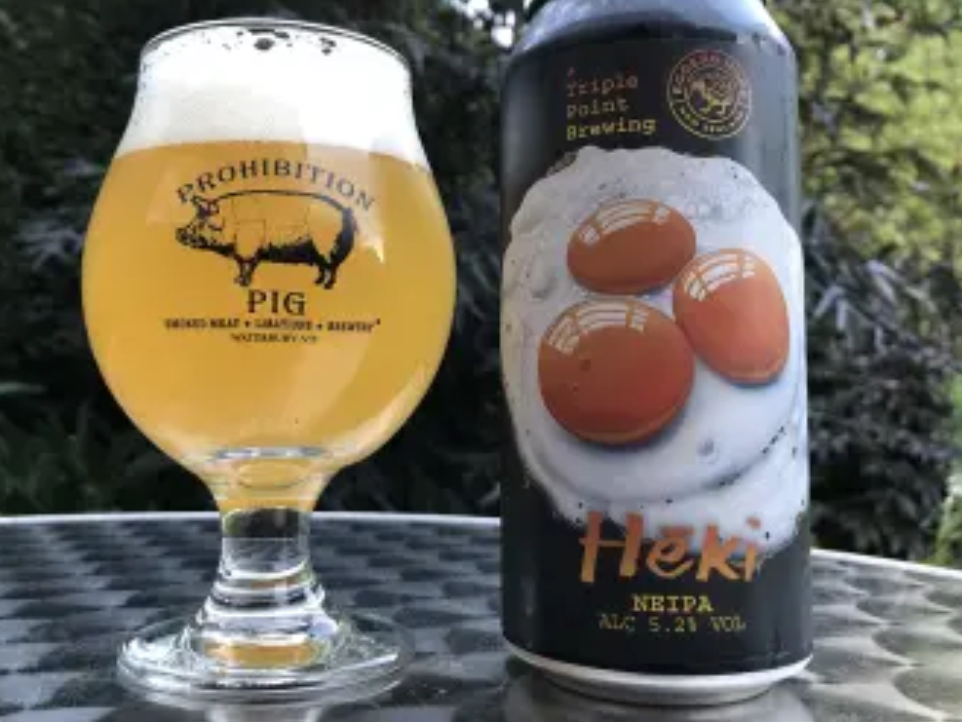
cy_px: 319
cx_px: 439
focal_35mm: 34
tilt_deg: +4.7
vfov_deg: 41.8
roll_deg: +0.7
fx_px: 945
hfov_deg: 53.9
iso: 25
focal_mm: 3.99
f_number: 1.8
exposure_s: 1/30
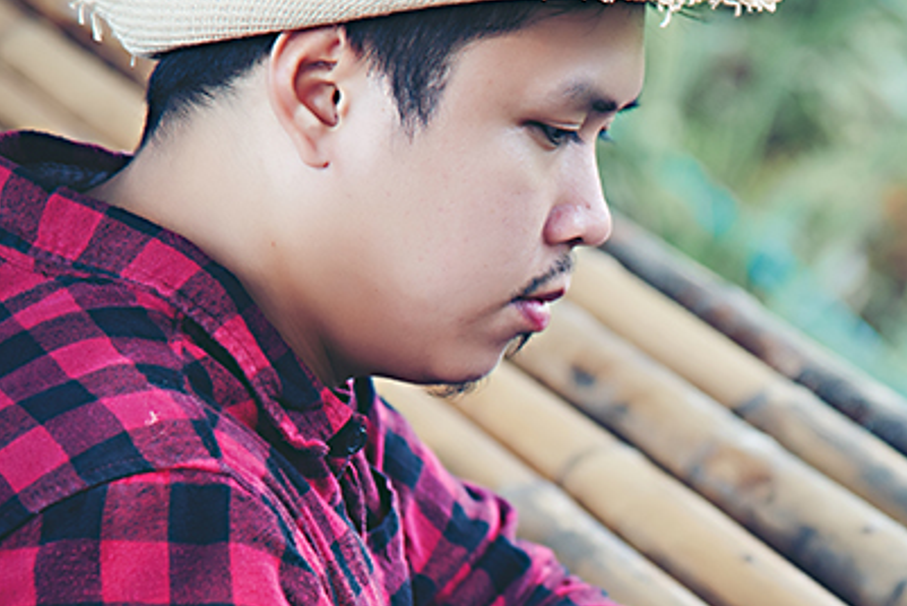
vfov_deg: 4.8
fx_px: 7236
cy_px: 618
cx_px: 864
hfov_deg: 7.1
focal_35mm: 287
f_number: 4
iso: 200
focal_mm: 120
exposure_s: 1/160
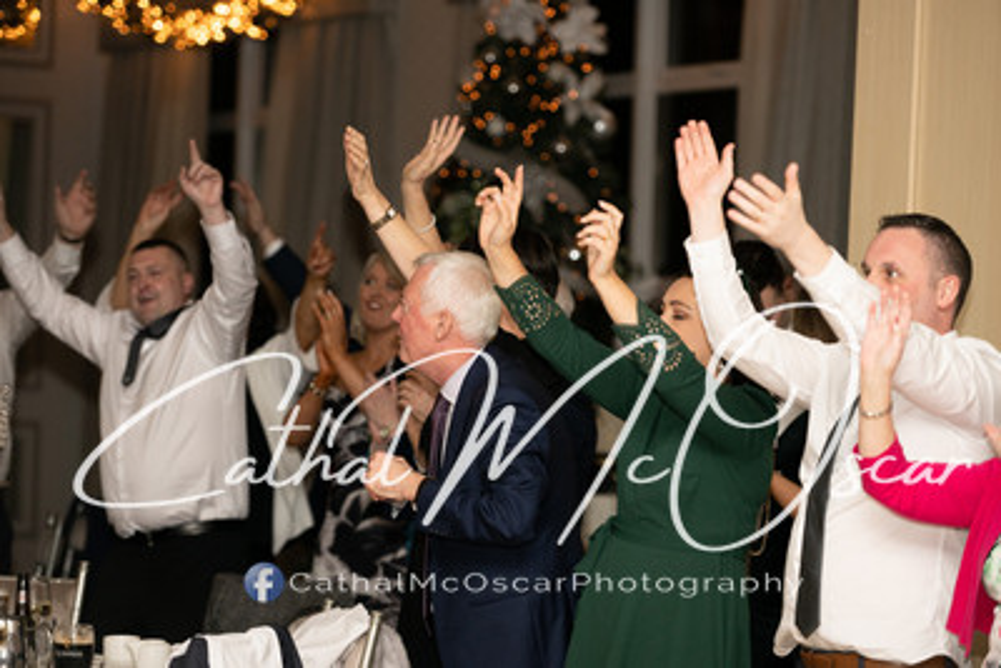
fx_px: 3393
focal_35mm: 122
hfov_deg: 16.8
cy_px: 334
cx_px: 500
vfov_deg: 11.2
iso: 400
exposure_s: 1/200
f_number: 2.8
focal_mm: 122
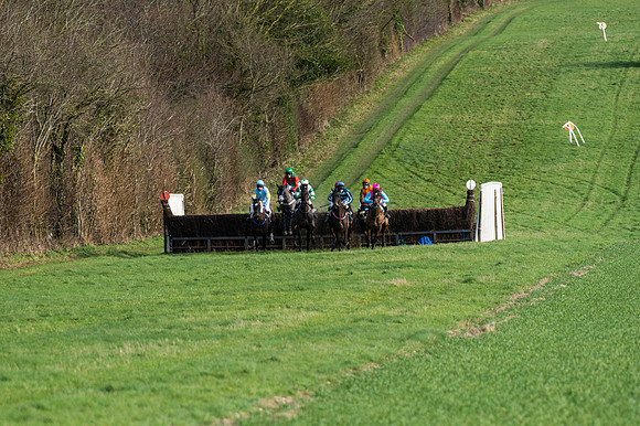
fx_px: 5493
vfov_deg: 4.4
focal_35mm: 309
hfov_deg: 6.7
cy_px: 213
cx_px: 320
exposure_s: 1/1600
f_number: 4
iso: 400
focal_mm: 206
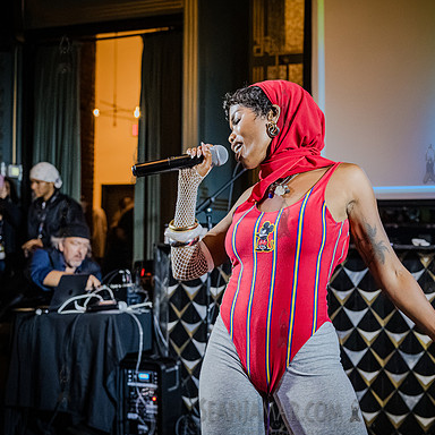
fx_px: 654
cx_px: 283
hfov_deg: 36.5
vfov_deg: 36.8
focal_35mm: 46
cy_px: 218
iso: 16000
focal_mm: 35
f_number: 3.2
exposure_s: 1/320
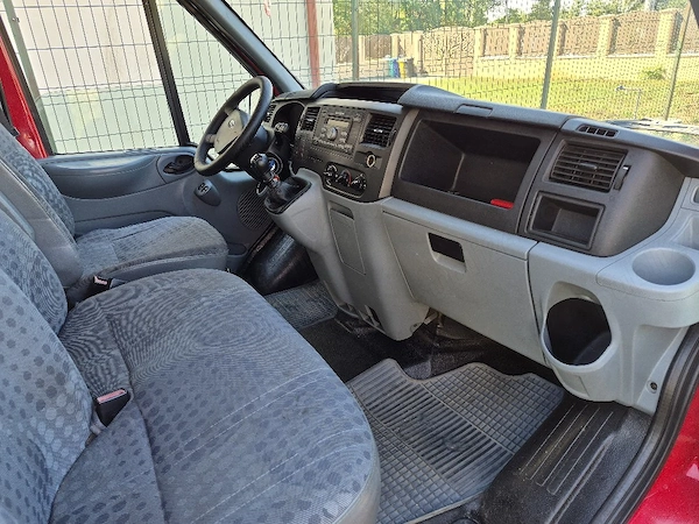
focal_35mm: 23
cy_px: 262
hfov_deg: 73.9
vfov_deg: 58.9
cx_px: 350
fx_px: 464
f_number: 1.8
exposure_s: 1/182
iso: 40
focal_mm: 5.4
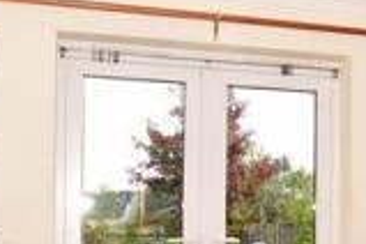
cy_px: 213
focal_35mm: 71
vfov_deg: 18.9
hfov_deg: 27.1
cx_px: 352
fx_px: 722
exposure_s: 1/100
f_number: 7.1
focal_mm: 11.5
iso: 200
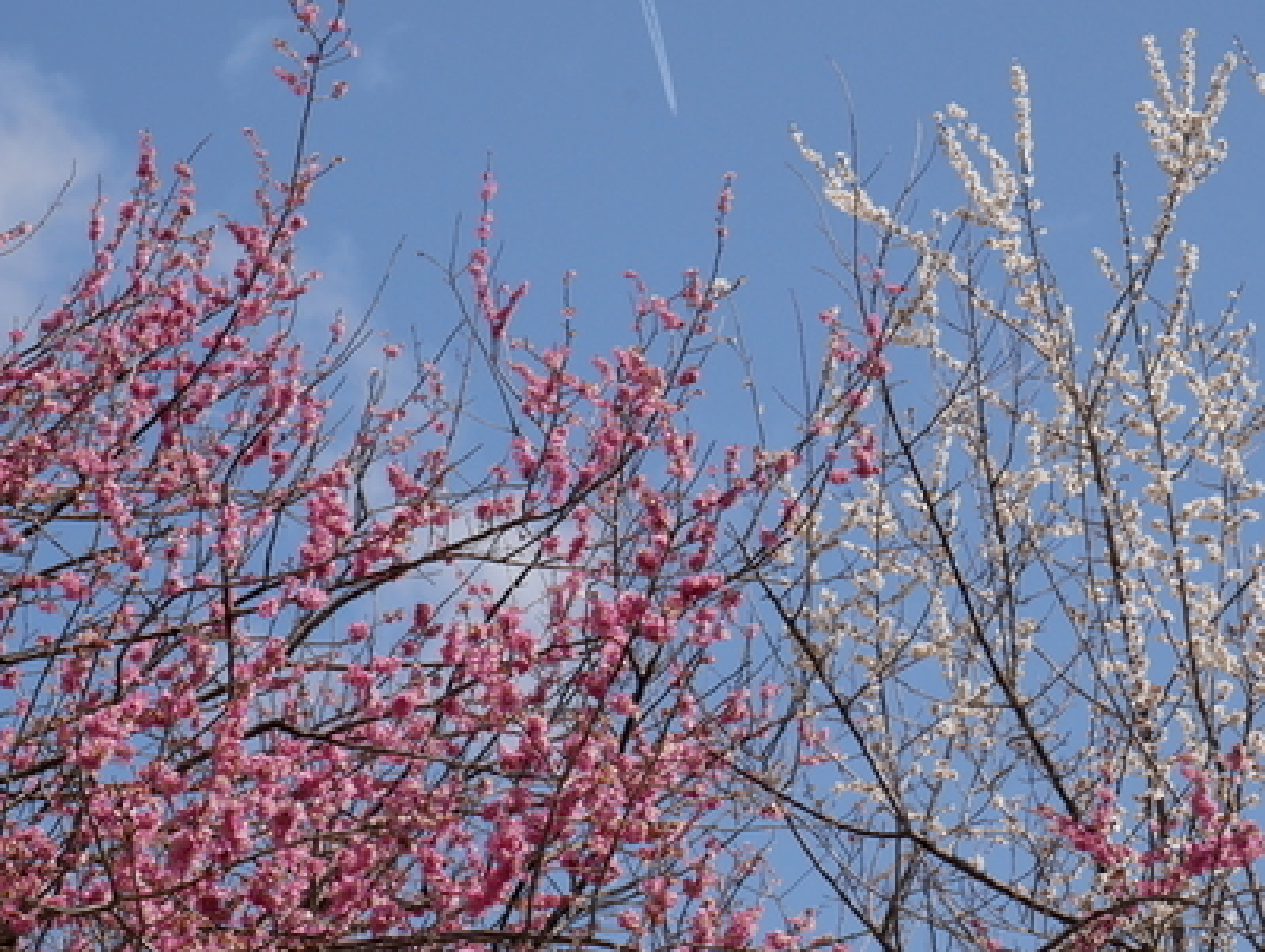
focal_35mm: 117
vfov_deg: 12.7
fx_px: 4281
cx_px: 702
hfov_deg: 16.8
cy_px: 340
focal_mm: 39
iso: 200
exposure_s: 1/500
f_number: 9
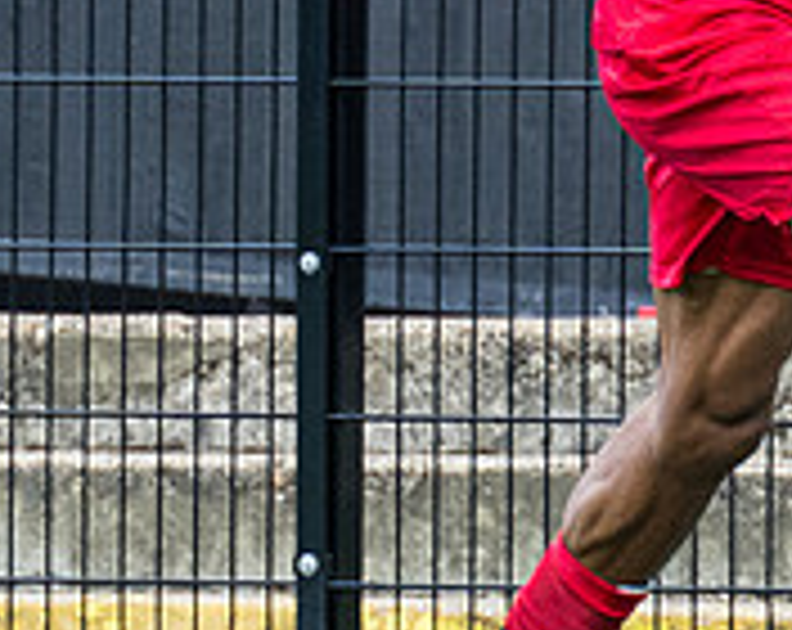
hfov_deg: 0.9
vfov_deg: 0.7
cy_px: -3
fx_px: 52951
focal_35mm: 2264
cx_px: 209
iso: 800
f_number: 4
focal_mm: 280
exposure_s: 1/1600
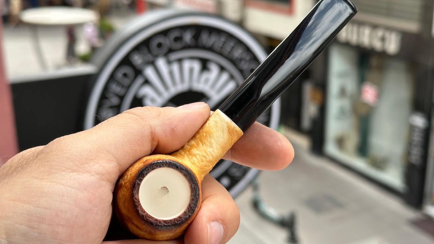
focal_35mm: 53
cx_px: 219
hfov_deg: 39.2
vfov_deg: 22.6
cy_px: 118
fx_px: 610
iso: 64
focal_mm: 6.86
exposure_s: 1/864
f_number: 1.78
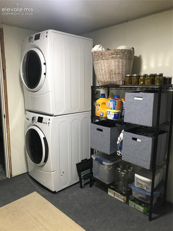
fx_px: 187
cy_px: 116
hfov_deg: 49.7
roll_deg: -2.8
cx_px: 86
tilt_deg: -9.7
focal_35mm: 28
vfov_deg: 63.5
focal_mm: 3.99
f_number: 1.8
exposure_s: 1/15
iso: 50
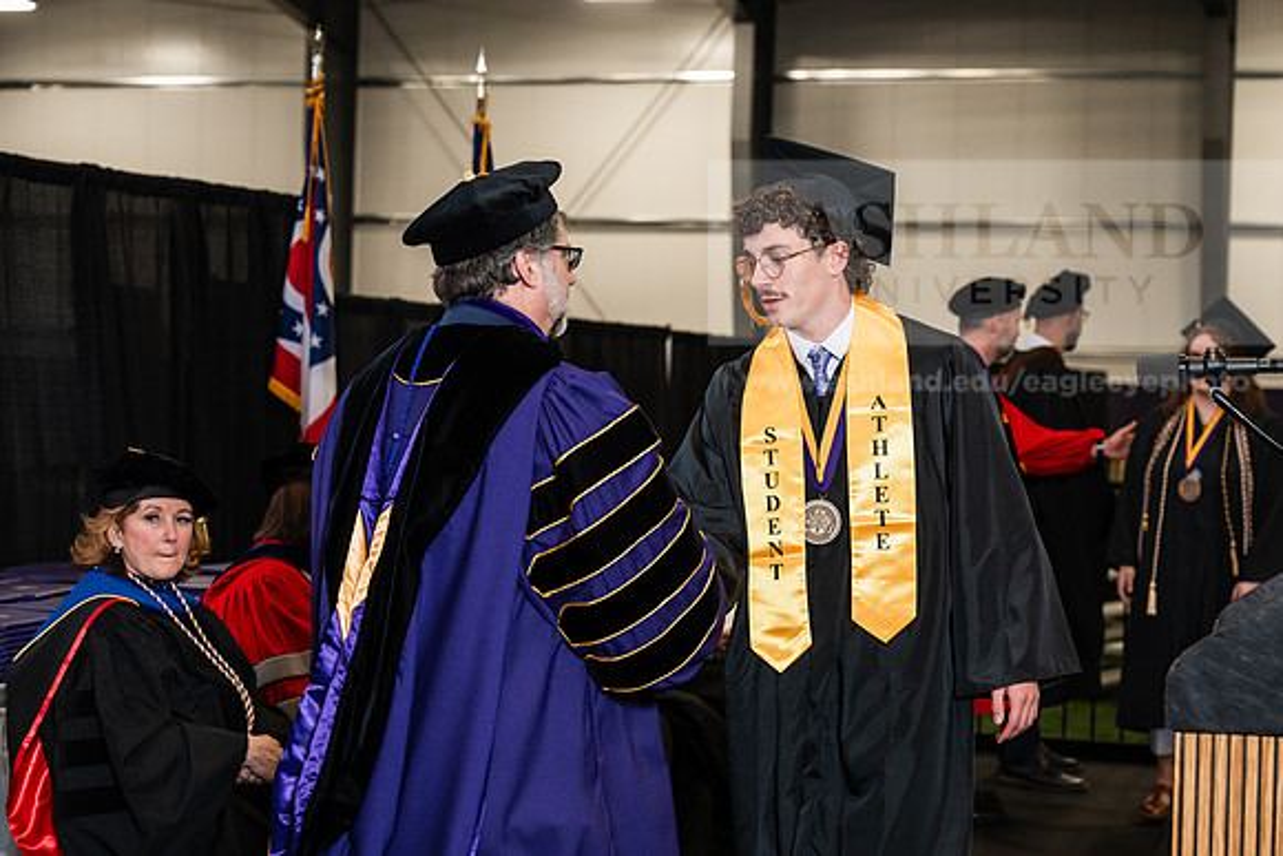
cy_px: 428
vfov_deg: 19.5
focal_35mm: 70
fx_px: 2495
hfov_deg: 28.8
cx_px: 642
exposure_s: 1/200
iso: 1250
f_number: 4.5
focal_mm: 70
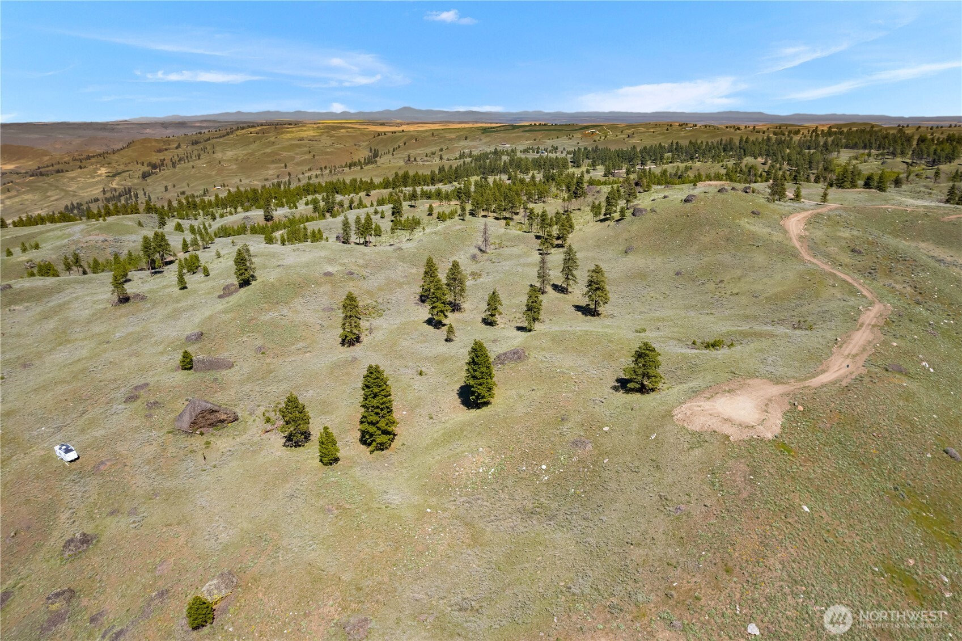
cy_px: 320
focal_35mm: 22
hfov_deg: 78.6
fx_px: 588
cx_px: 481
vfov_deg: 57.2
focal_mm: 8.38
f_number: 2.8
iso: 100
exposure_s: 1/2000
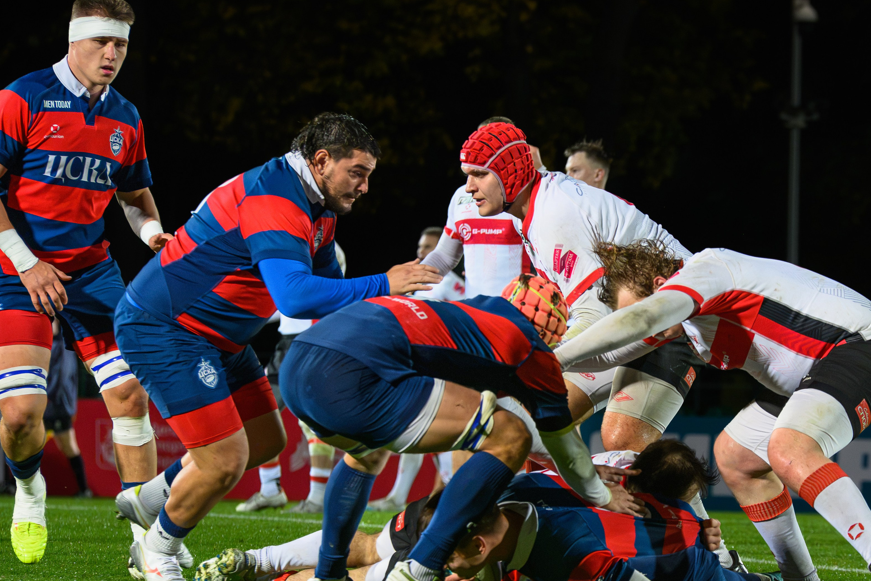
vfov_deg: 4.0
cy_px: 446
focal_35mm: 340
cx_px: 665
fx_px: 8226
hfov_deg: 6.1
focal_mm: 200
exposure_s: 1/1600
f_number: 5.6
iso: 6400
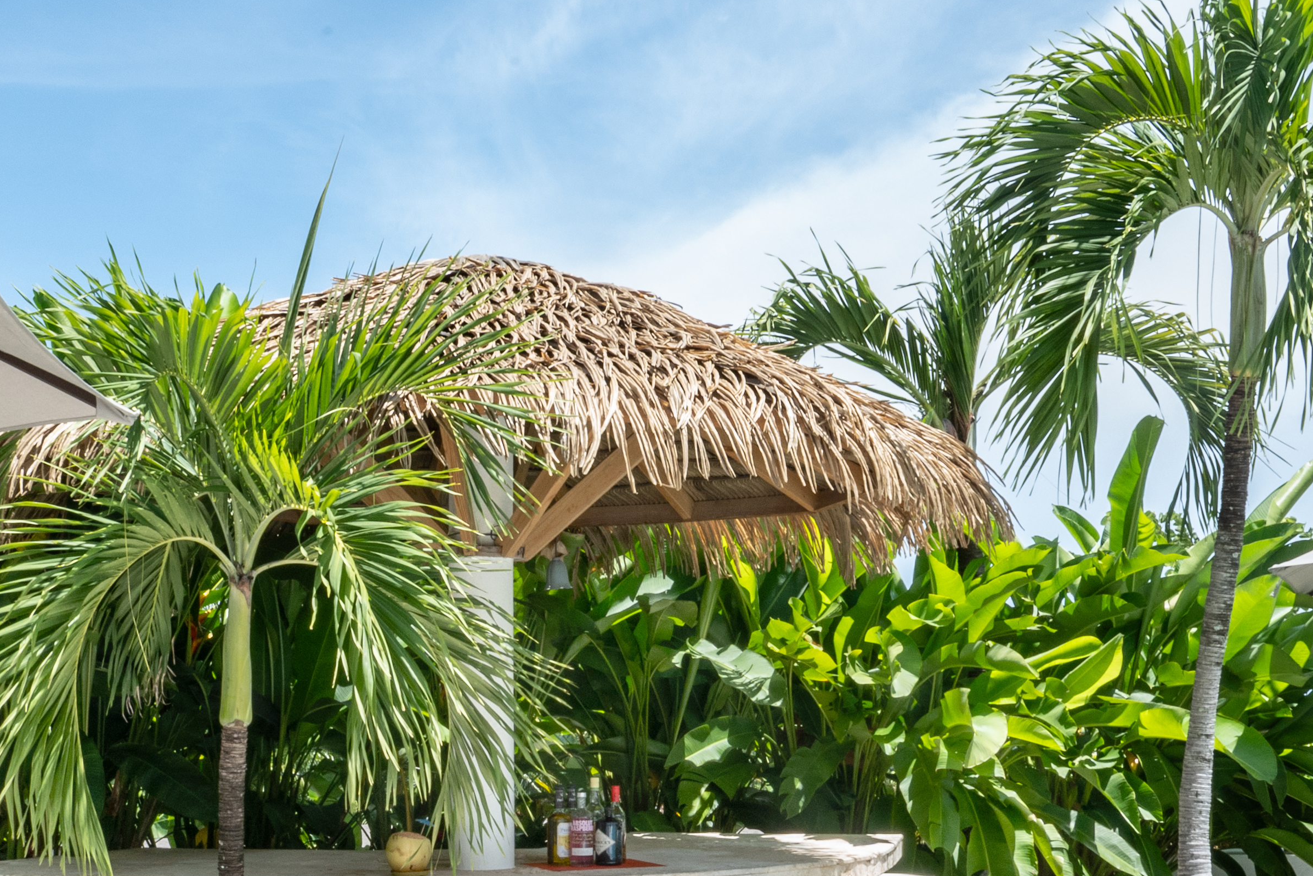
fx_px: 1751
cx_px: 576
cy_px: 697
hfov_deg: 41.0
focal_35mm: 48
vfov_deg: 27.5
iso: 500
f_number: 22
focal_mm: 19
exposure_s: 1/60
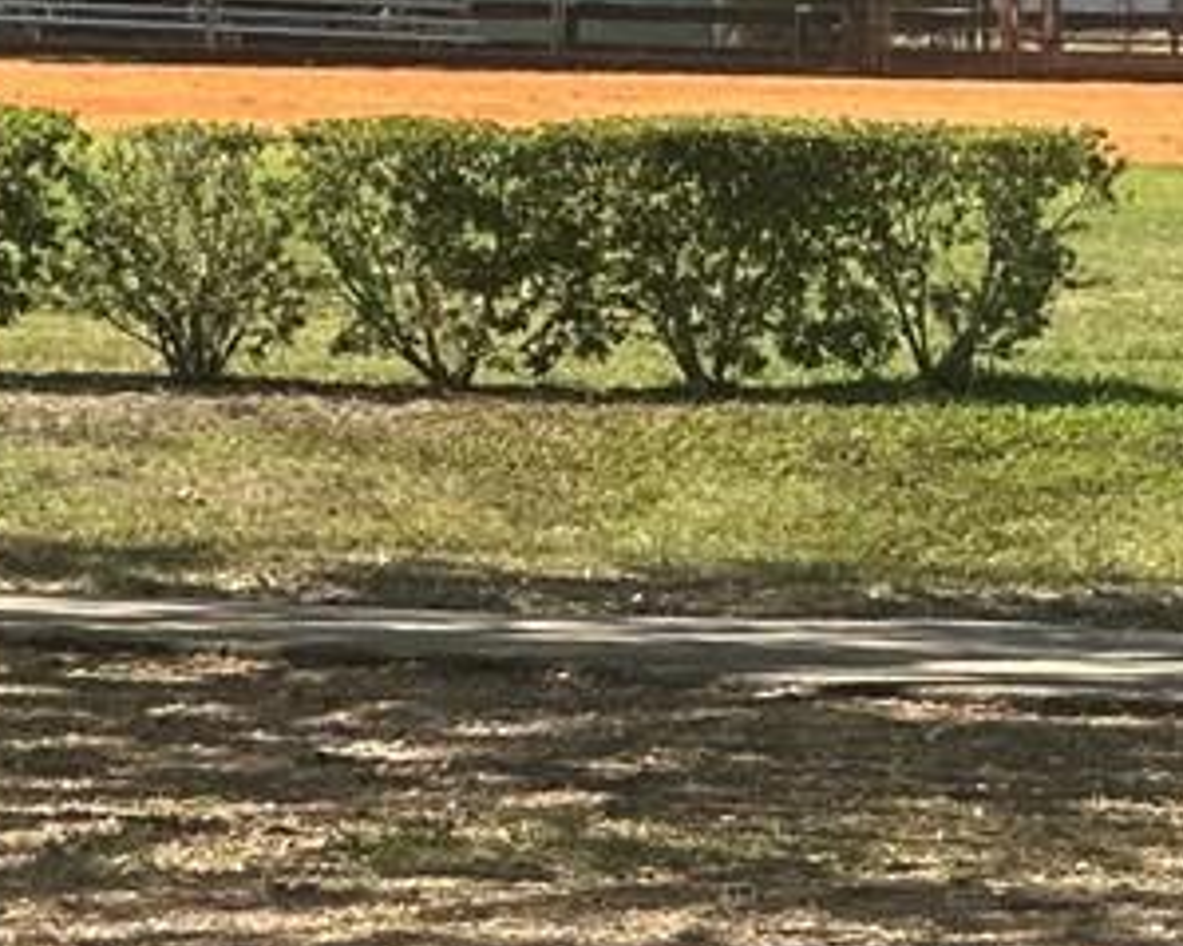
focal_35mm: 402
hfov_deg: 4.8
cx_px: 1207
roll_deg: -1.5
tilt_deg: +4.2
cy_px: -1116
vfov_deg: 3.8
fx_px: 14070
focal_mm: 9
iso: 32
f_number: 2.8
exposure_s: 1/479
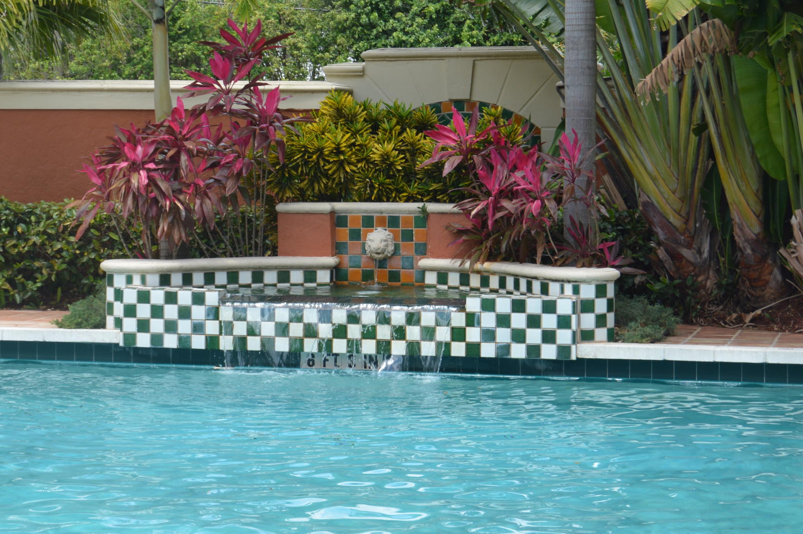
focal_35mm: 86
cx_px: 286
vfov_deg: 15.8
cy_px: 175
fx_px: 1917
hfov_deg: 23.6
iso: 100
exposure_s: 1/160
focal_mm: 32
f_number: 6.3
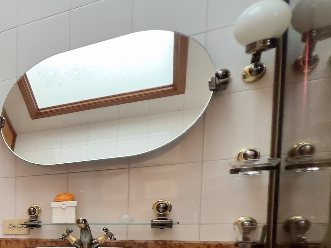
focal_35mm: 35
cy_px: 246
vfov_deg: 36.7
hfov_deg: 36.7
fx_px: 335
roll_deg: +1.0
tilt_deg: -4.1
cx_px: -88
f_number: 1.8
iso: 250
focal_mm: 1.57
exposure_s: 1/63
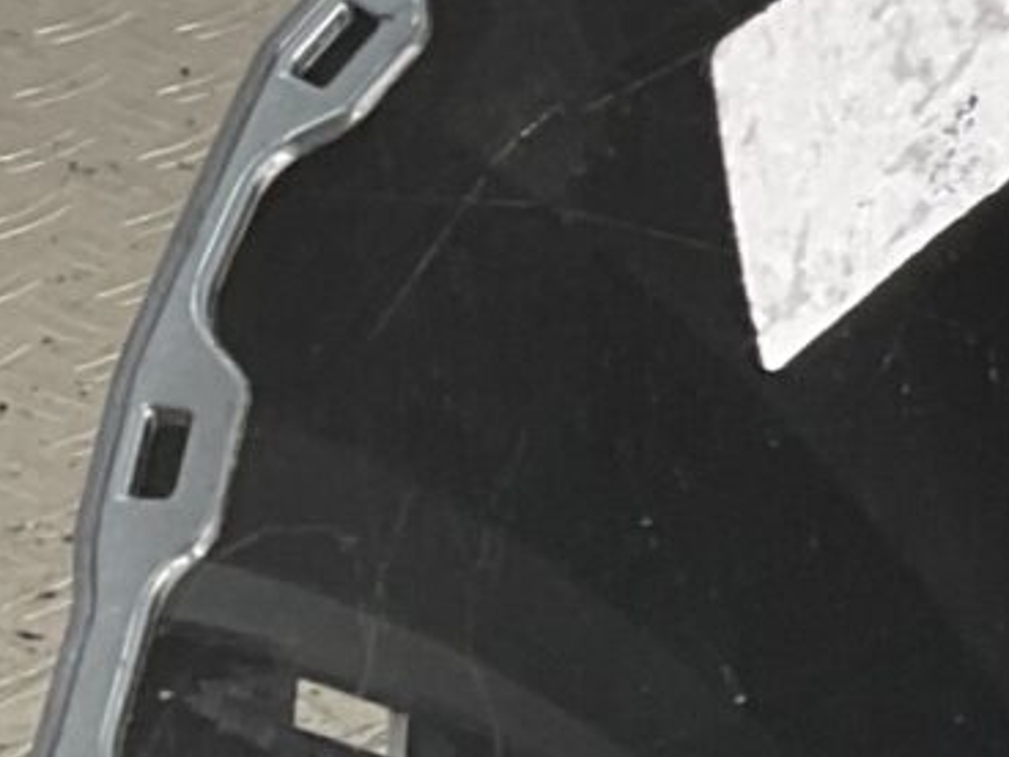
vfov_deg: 7.3
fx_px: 5888
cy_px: 933
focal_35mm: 202
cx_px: 2429
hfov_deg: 8.9
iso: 16
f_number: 1.8
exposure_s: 1/101
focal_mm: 3
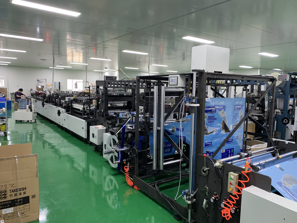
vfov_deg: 53.1
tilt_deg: -6.9
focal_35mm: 26
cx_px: 148
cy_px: 112
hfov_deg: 67.3
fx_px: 223
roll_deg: -1.5
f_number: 1.8
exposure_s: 1/60
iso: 200
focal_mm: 4.25
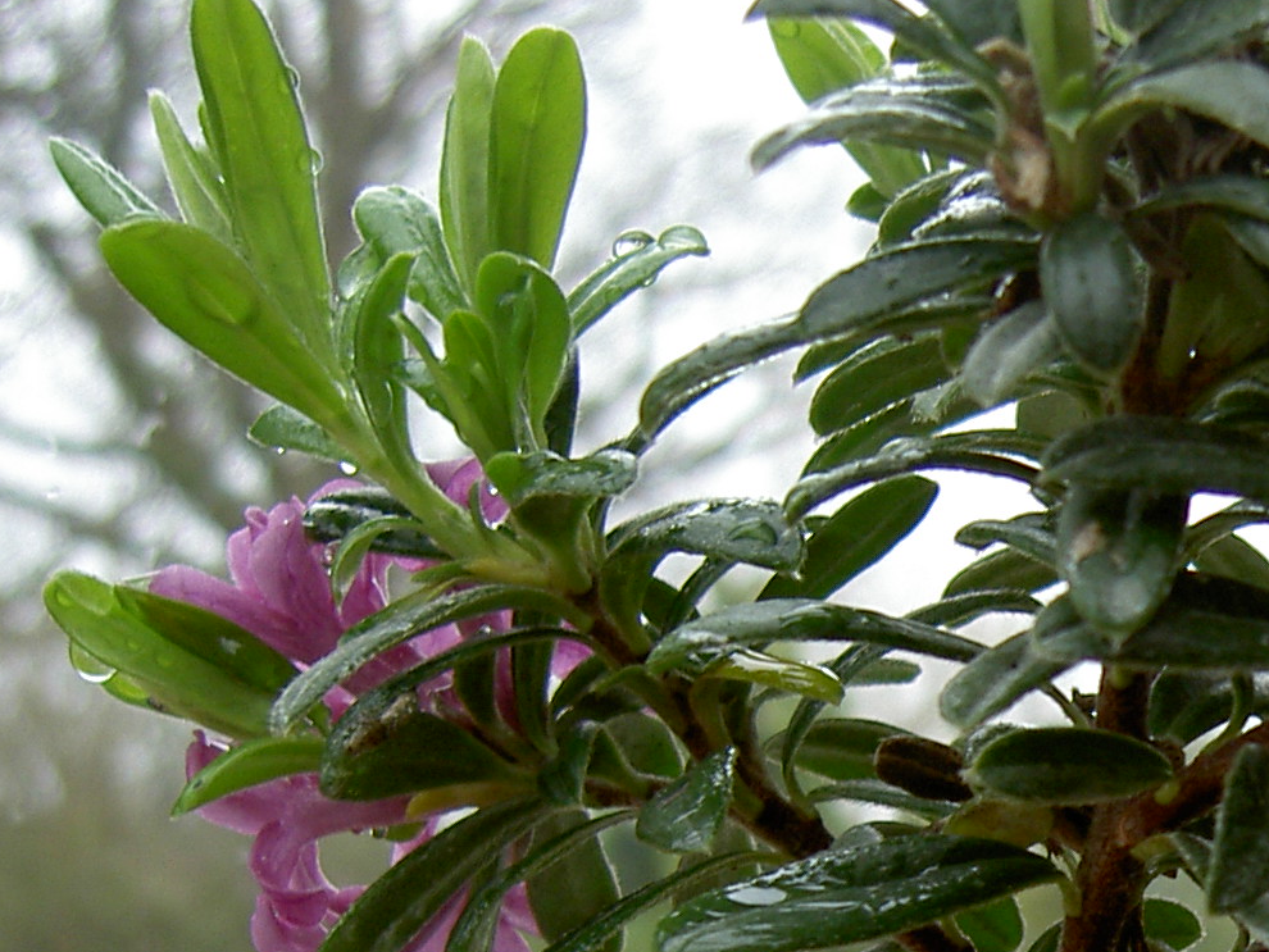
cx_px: 1497
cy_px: 1028
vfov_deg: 16.2
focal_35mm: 89
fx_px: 3263
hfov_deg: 20.6
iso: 50
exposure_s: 1/80
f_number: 2.8
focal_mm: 5.6
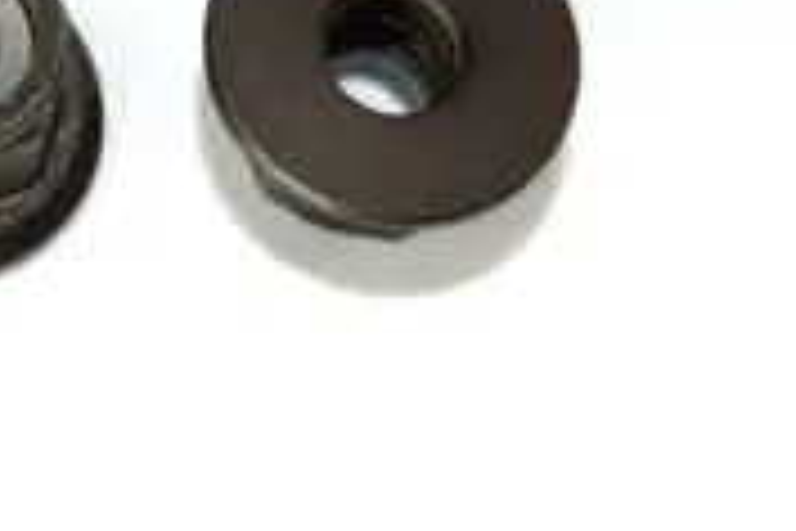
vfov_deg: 5.3
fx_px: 5704
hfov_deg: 7.8
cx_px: -409
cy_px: 94
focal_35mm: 258
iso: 100
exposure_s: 1/100
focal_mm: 38
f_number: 5.6
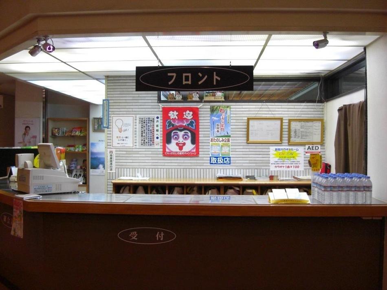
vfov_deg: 37.7
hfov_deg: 49.0
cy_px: 145
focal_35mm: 38
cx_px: 194
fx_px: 425
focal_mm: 7.9
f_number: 2.8
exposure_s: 1/40
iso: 400
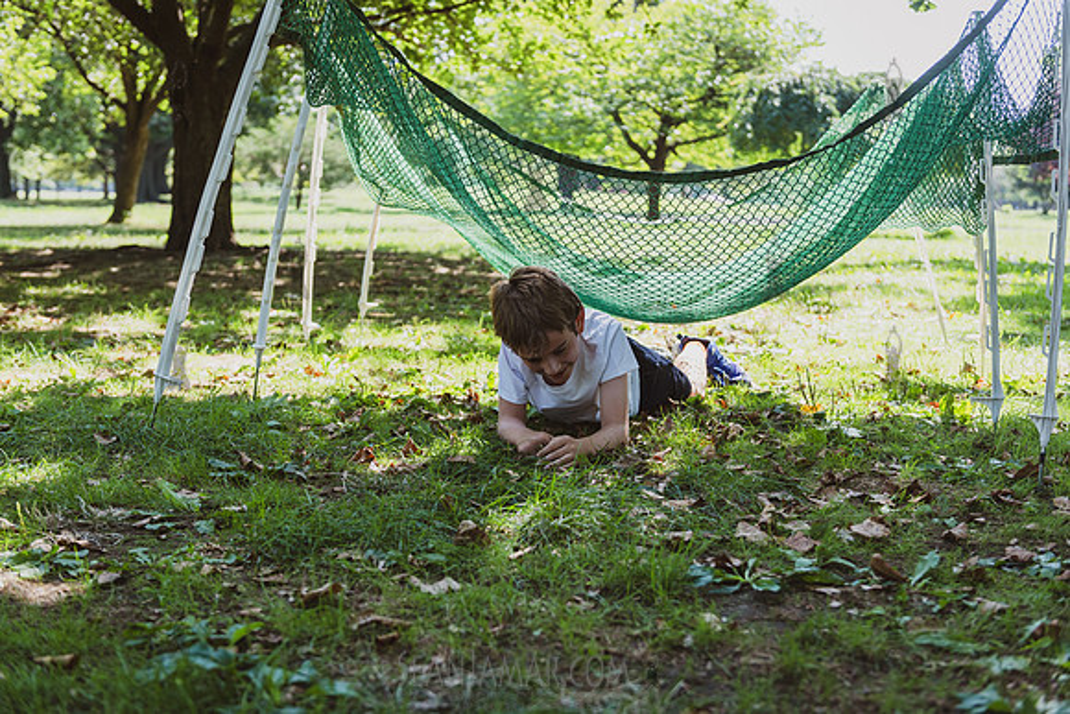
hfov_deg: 41.1
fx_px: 1427
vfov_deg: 28.1
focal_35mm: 48
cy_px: 357
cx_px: 535
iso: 200
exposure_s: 1/400
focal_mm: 48
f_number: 3.2
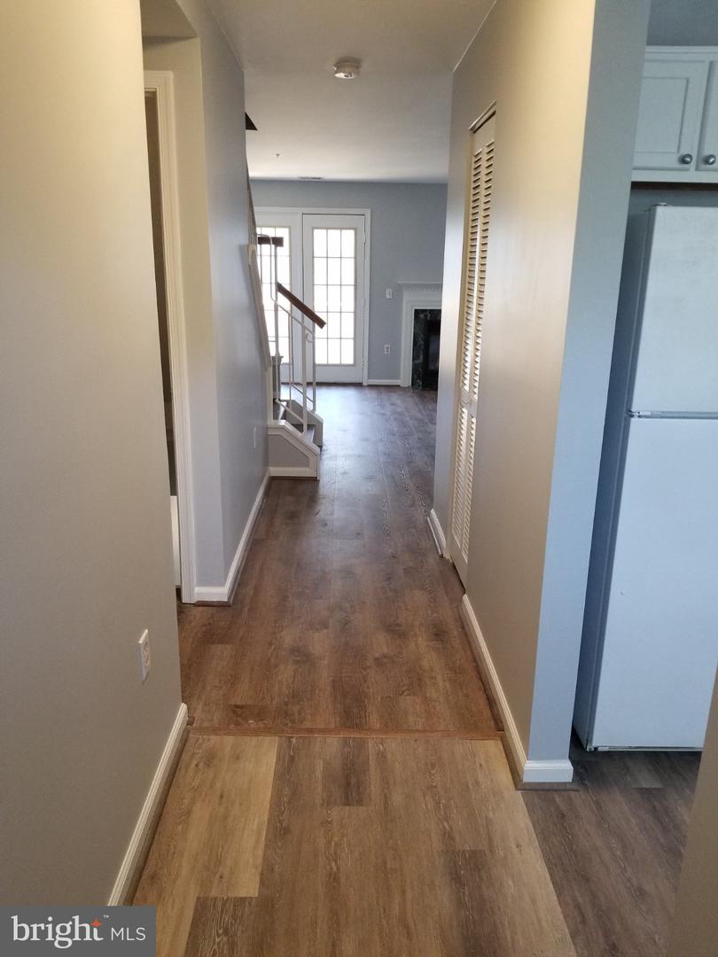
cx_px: 359
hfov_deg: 53.1
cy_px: 478
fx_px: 719
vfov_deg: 67.3
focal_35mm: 26
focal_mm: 4.3
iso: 200
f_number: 1.7
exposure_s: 1/60
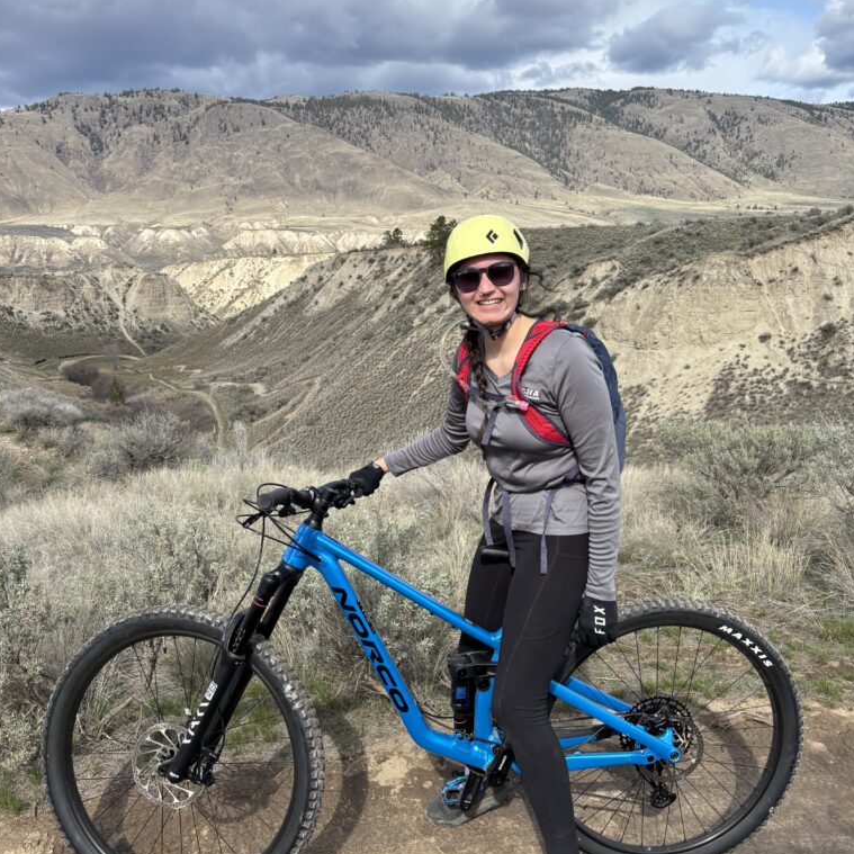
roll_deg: +1.6
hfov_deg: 52.5
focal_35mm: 31
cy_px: 429
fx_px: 865
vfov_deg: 52.5
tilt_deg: -13.2
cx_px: 425
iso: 50
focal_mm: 5.96
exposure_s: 1/2639
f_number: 1.6
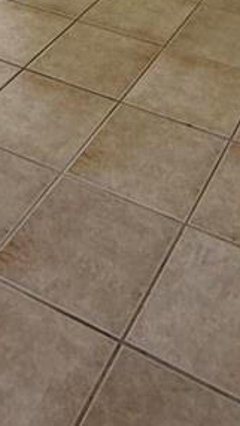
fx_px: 724
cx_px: 92
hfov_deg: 18.8
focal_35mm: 64
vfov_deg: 28.0
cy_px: -104
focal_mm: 2.22
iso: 160
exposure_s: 1/120
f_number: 2.2
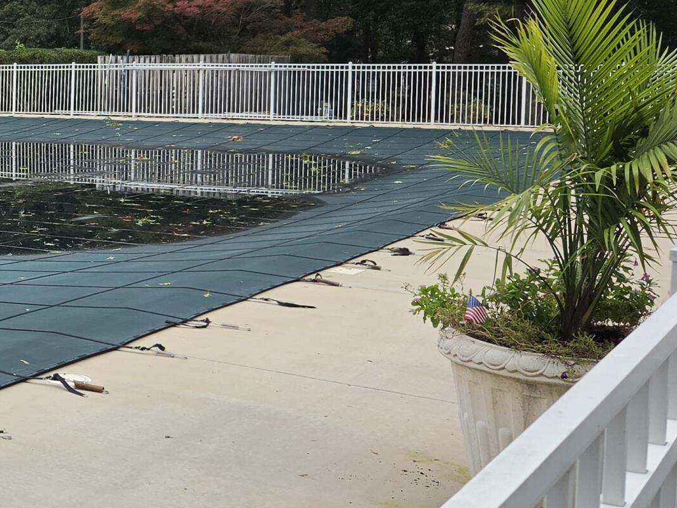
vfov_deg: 22.5
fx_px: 1271
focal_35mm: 65
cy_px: 195
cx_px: -152
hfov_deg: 26.3
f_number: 1.8
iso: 80
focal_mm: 5.4
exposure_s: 1/2476
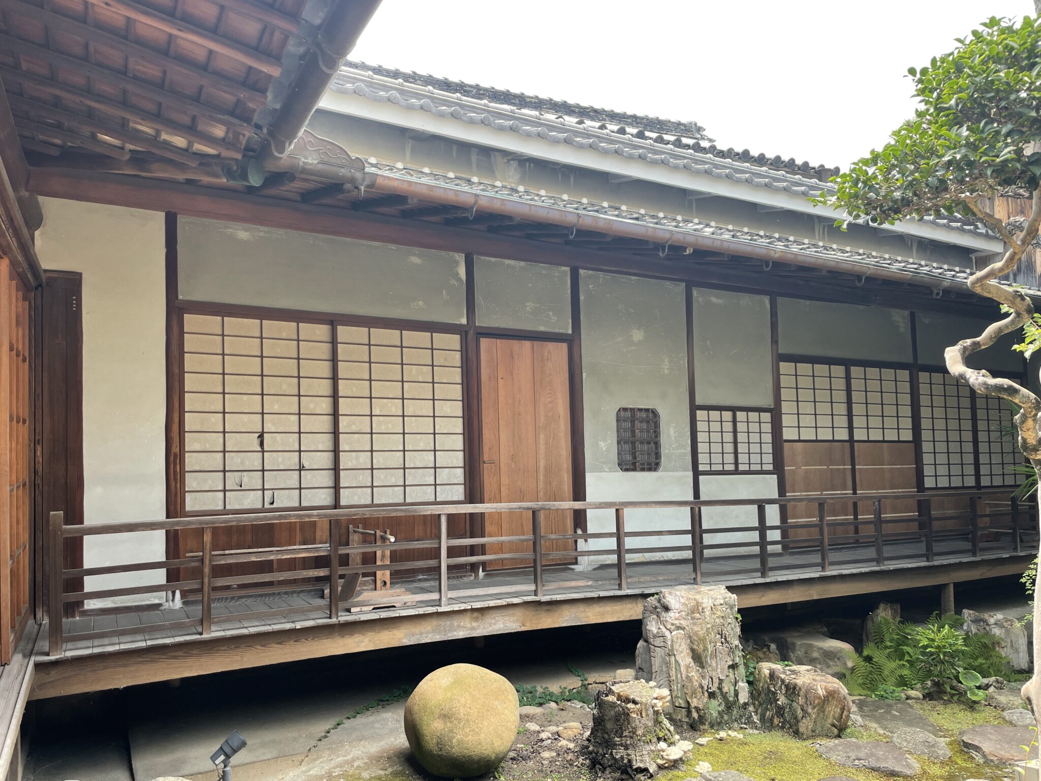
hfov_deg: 67.3
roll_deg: +1.6
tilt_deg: +2.0
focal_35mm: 26
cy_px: 390
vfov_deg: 53.1
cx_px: 520
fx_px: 782
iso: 32
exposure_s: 1/344
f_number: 1.6
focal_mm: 4.2
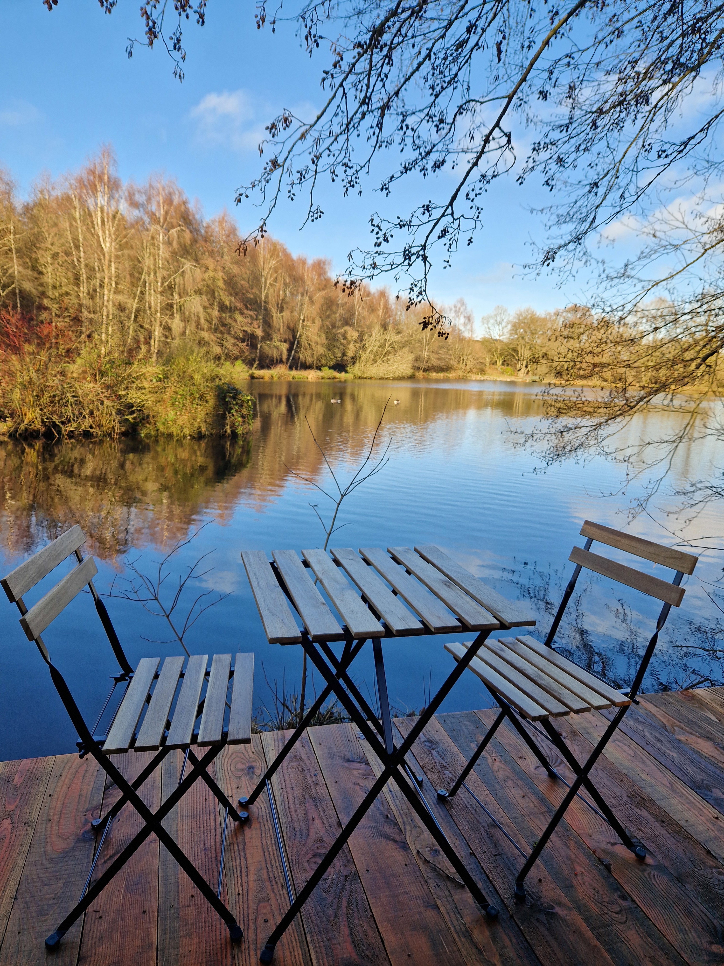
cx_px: 362
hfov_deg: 58.9
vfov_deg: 73.9
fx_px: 641
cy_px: 483
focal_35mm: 23
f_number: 1.8
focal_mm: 5.4
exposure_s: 1/403
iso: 50
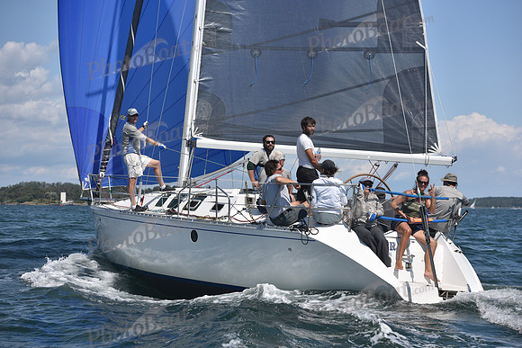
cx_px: 261
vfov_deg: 19.5
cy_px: 174
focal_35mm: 70
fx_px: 1015
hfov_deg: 28.8
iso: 250
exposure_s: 1/1600
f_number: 5
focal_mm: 70
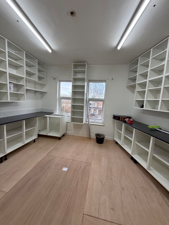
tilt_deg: -4.2
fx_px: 91
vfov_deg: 102.1
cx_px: 84
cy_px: 112
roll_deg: -3.7
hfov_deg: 85.7
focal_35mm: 14
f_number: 2.2
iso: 80
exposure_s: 1/99
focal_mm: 2.22
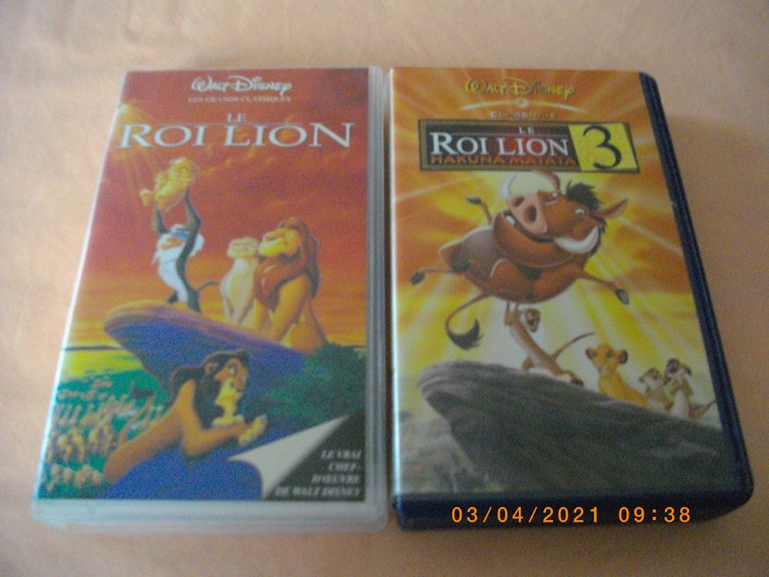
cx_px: 384
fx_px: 711
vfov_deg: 44.2
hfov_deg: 56.8
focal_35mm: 32
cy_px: 288
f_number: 2.9
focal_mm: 5.7
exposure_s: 1/30
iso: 800
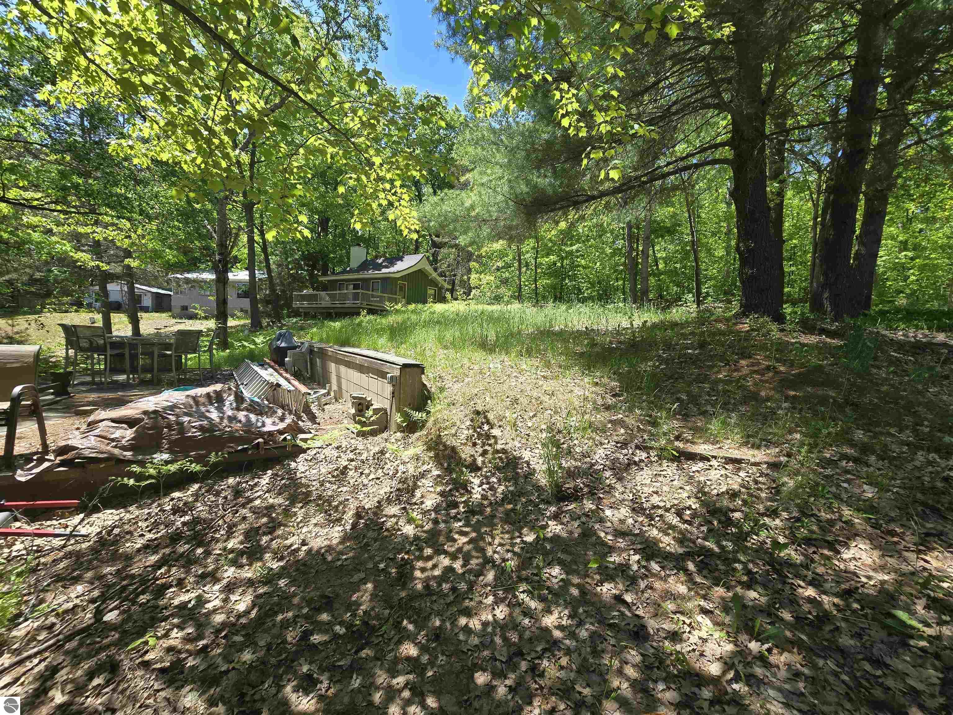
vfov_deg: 89.9
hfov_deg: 106.2
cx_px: 476
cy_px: 358
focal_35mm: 13
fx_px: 358
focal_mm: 2.2
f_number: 2.2
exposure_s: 1/626
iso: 50
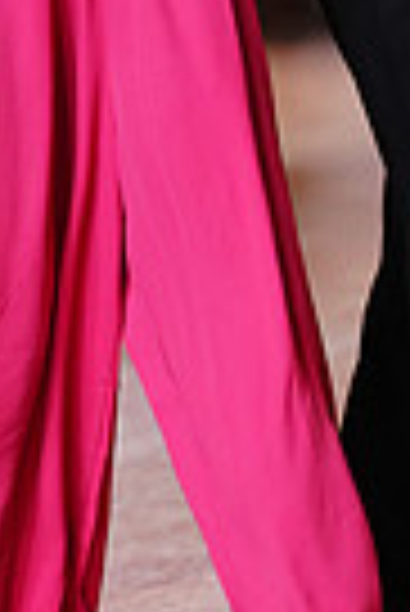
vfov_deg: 5.4
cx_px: 457
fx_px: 6458
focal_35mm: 379
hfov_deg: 3.6
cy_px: -171
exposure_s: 1/400
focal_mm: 89
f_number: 2.8
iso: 1000
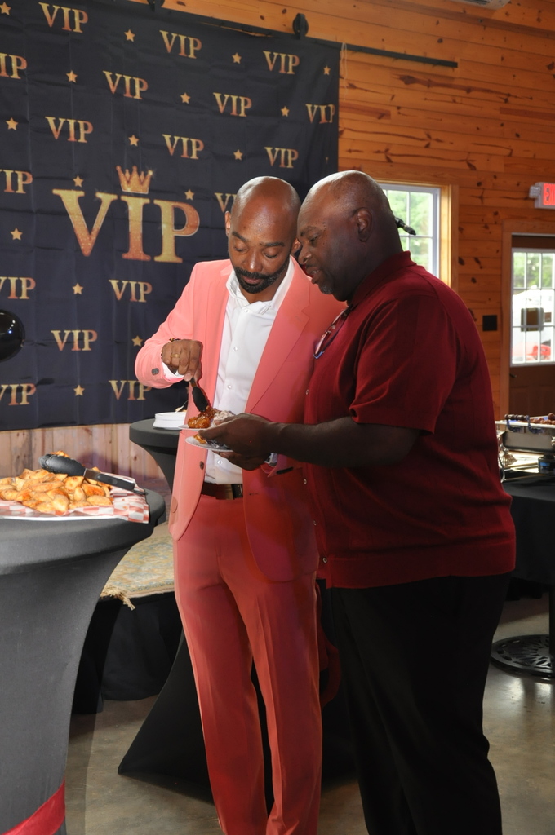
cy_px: 418
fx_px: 1322
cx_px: 278
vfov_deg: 35.1
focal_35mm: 57
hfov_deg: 23.7
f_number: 4.5
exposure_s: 1/60
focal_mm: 38
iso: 800
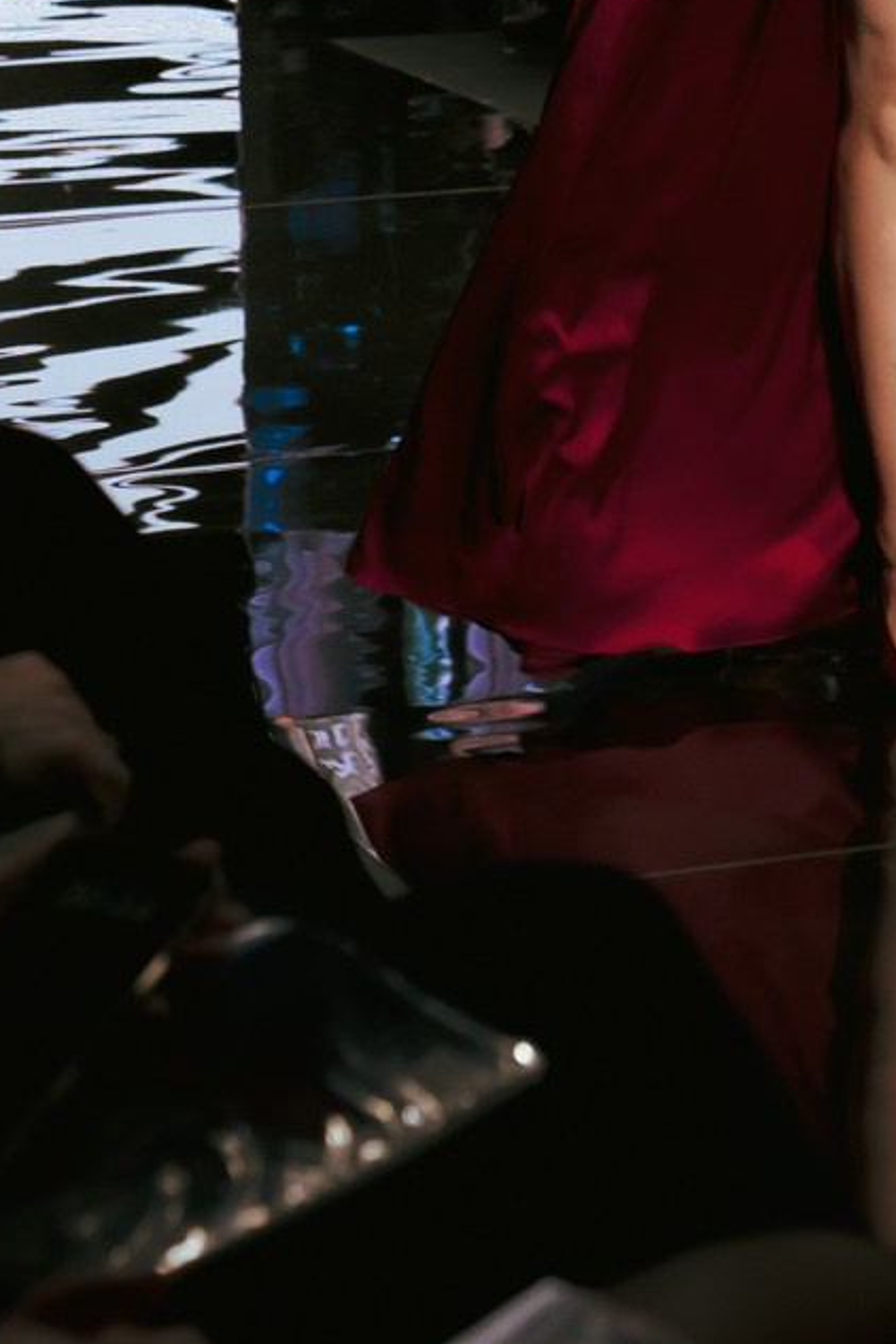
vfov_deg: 11.2
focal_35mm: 179
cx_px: 1036
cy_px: -372
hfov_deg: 7.6
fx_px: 6682
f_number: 5
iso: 2000
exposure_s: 1/125
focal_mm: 59
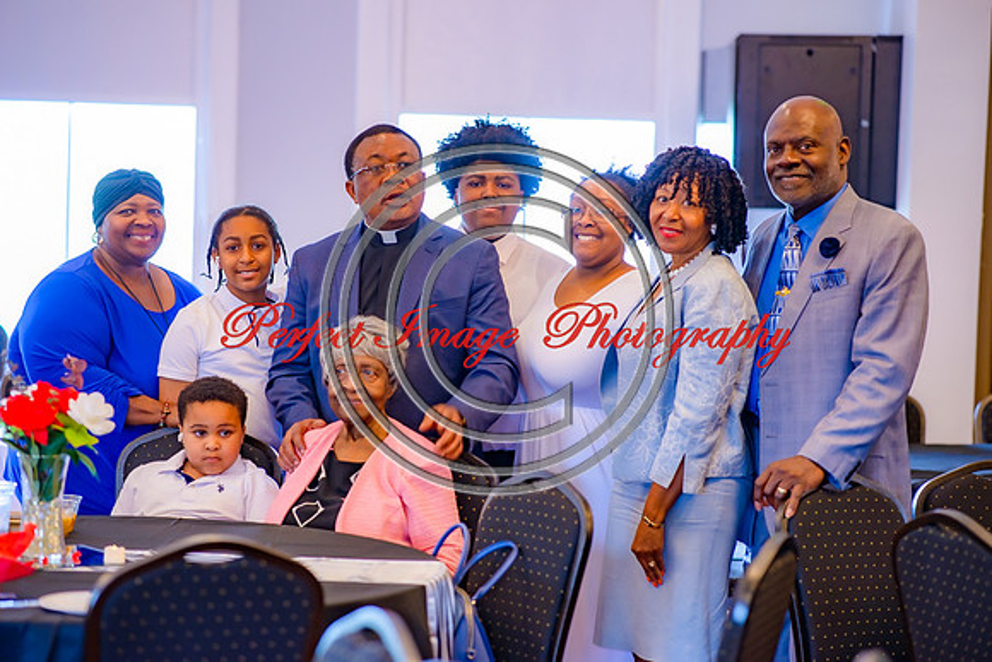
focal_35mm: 105
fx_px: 2894
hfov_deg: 19.5
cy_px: 331
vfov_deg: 13.0
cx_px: 496
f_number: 2.5
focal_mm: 105
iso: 450
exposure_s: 1/80
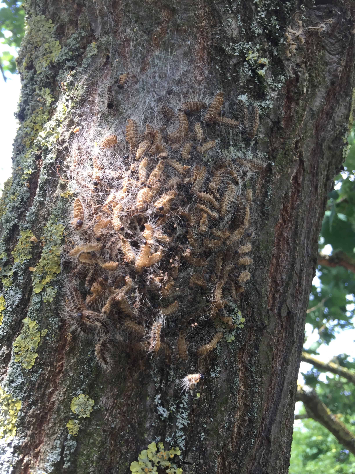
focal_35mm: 29
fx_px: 397
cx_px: 178
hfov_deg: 48.2
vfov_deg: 61.7
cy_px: 237
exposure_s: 1/146
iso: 32
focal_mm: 4.2
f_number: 2.2
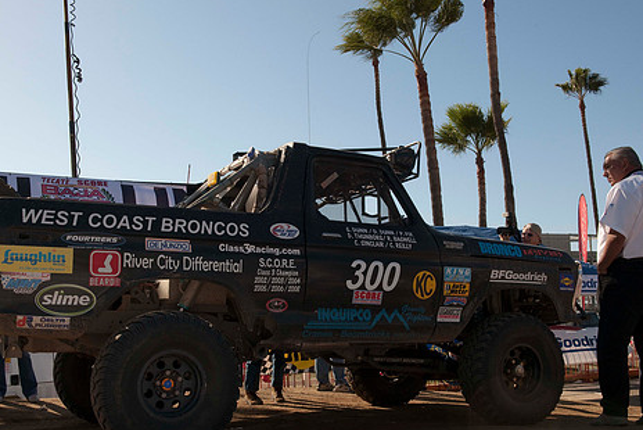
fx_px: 715
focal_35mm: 40
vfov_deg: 33.3
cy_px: 259
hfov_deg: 48.4
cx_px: 302
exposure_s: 1/640
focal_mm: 32
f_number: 13
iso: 400
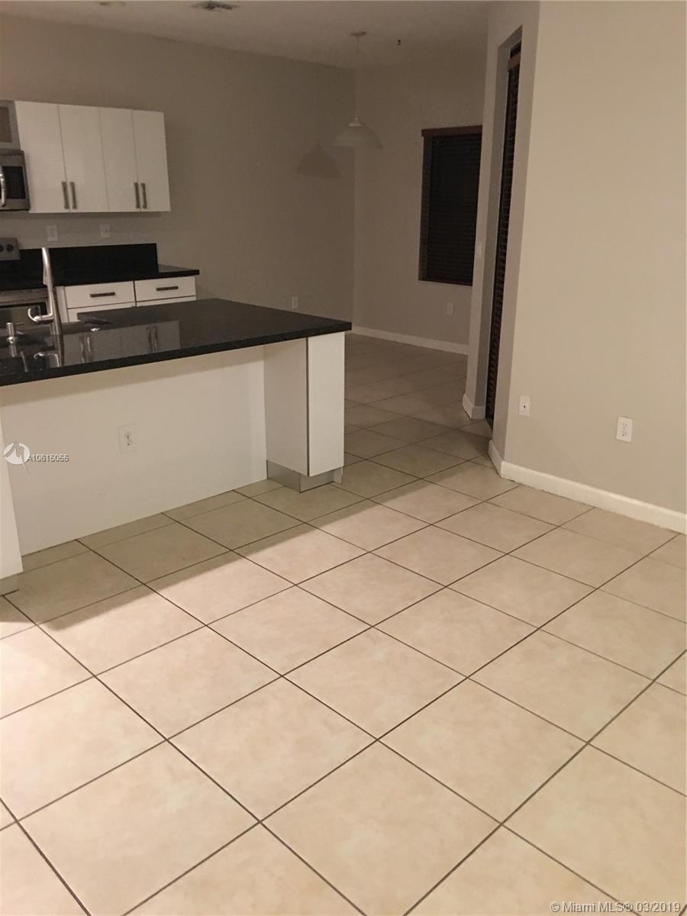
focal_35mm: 29
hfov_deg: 48.2
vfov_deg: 61.7
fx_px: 767
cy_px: 458
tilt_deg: -18.2
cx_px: 344
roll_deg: -1.2
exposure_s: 1/4
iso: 100
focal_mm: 4.15
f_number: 2.2
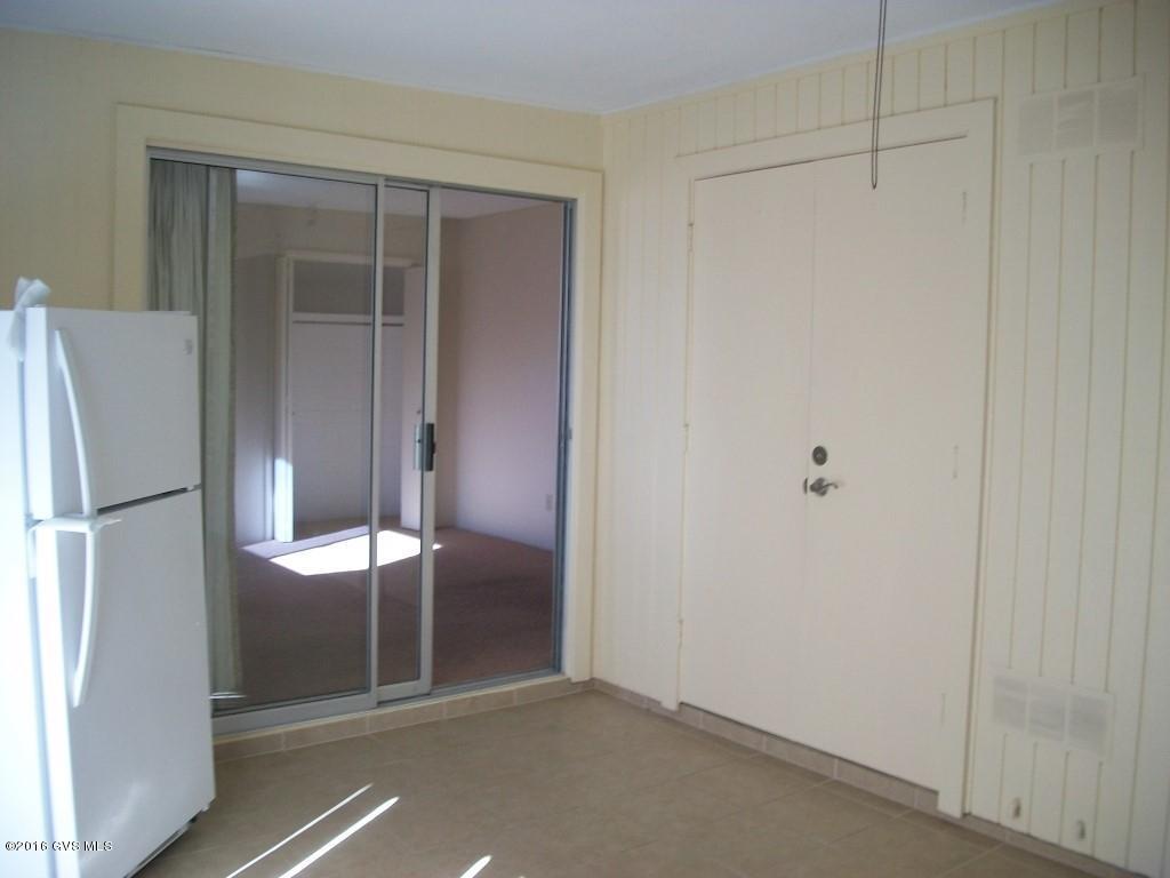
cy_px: 439
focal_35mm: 32
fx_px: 1082
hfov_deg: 56.8
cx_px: 585
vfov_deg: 44.2
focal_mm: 5.7
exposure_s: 1/30
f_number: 2.9
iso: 80
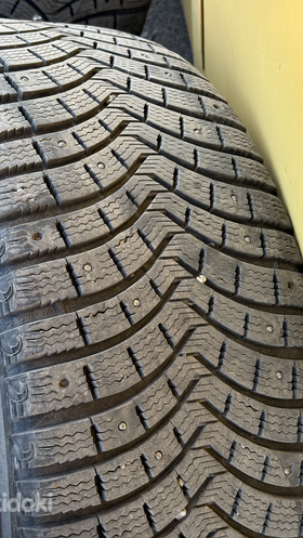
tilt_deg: -63.9
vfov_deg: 36.6
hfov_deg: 21.1
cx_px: 148
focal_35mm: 57
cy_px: 270
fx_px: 813
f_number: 1.6
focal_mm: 5.96
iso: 80
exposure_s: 1/241
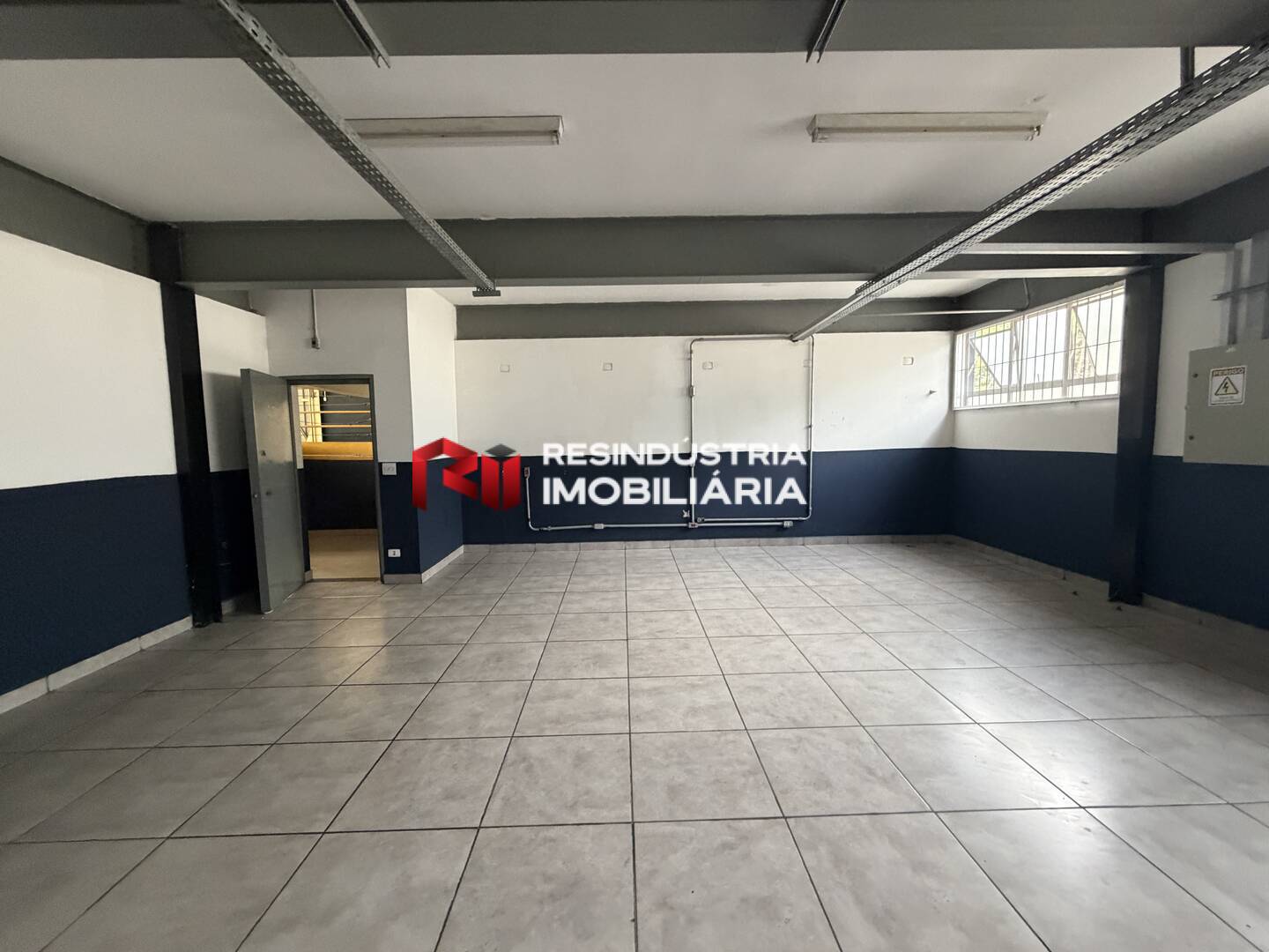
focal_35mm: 14
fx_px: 513
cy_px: 476
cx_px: 634
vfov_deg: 85.7
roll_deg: -0.5
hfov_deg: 102.1
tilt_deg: -4.7
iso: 400
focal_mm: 2.22
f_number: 2.2
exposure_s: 1/60
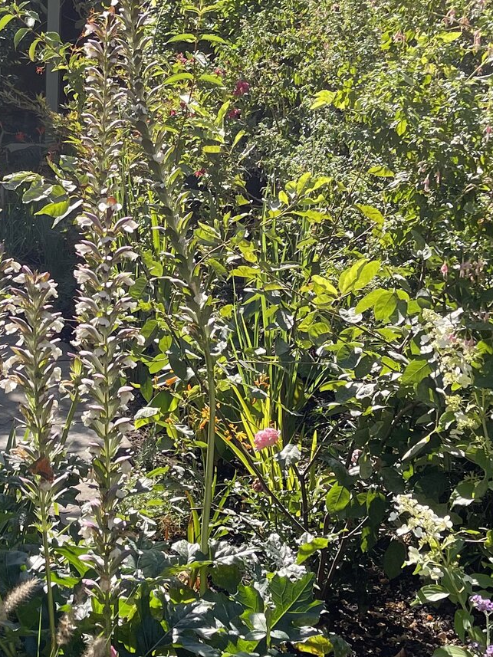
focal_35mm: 70
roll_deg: -2.5
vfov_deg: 27.7
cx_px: 73
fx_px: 1329
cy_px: 258
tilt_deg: -7.4
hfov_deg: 20.7
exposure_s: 1/894
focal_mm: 5.1
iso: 32
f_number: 1.6
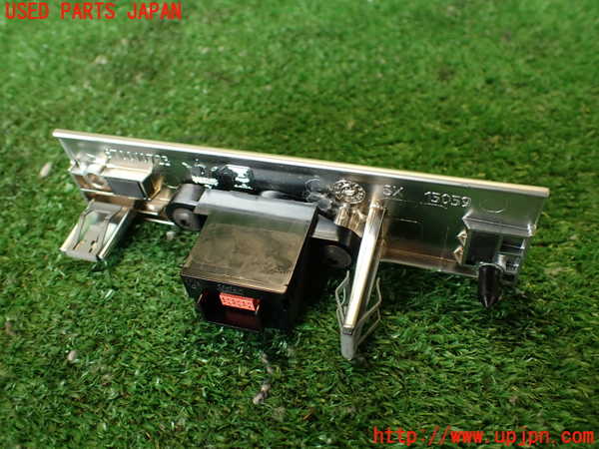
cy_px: 224
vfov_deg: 46.8
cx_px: 300
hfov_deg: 60.0
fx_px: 519
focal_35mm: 30
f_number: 2.3
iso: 200
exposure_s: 1/50
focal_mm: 5.4
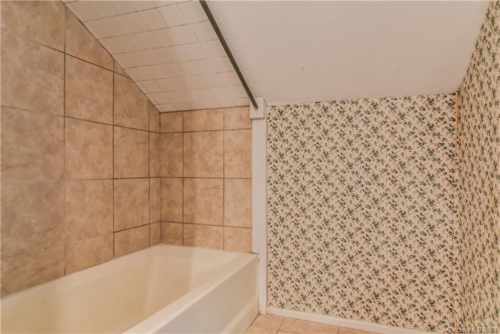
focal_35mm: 22
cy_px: 167
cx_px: 250
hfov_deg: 78.6
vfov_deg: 57.2
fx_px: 306
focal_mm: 22
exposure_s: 1/30
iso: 4000
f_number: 5.6
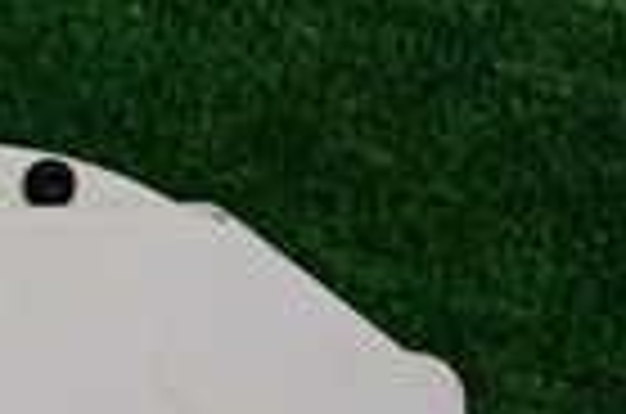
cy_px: 572
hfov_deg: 13.3
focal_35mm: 135
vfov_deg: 9.9
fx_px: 2342
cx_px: -599
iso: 400
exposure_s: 1/80
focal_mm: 5.4
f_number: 2.3
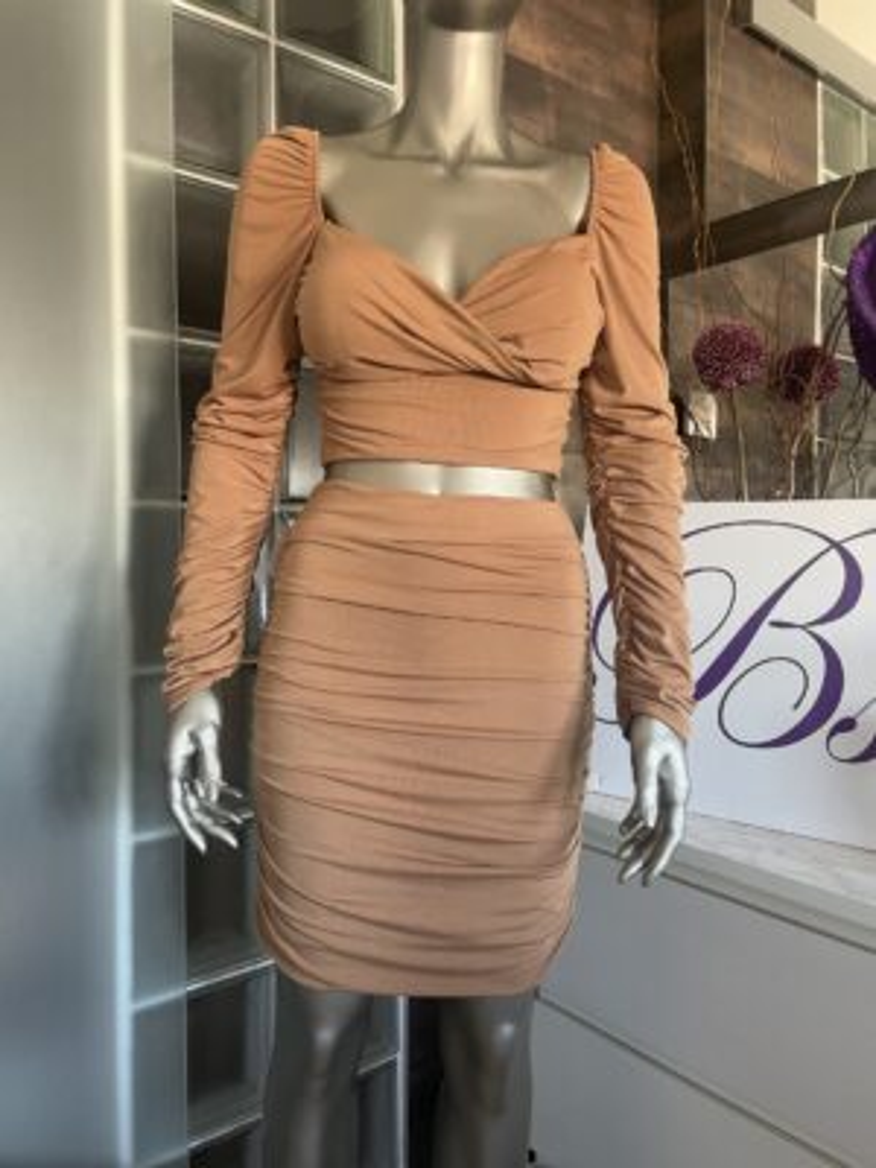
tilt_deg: -1.5
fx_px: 877
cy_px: 584
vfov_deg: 67.3
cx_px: 438
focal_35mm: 26
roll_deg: -0.1
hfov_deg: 53.1
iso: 160
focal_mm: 4.2
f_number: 1.6
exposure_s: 1/50
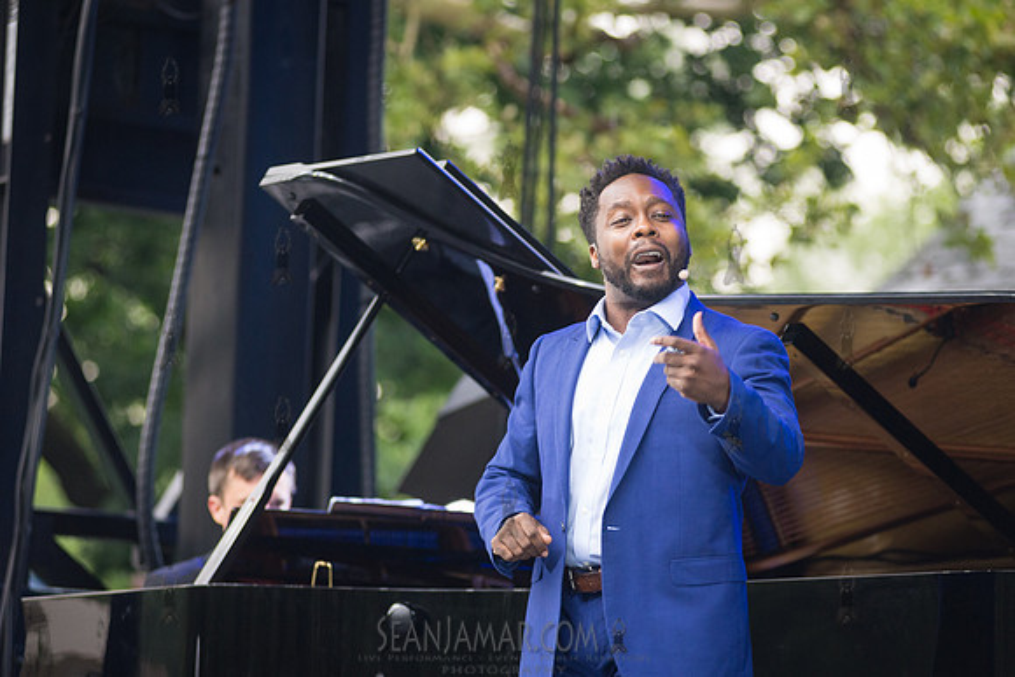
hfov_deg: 12.9
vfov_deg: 8.6
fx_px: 4486
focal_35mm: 159
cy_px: 308
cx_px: 561
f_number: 4
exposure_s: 1/200
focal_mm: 135
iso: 1600
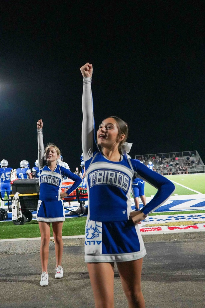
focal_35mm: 42
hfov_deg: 31.9
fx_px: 359
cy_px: 154
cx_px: 102
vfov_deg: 46.4
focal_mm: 42
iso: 12800
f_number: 4.5
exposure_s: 1/500
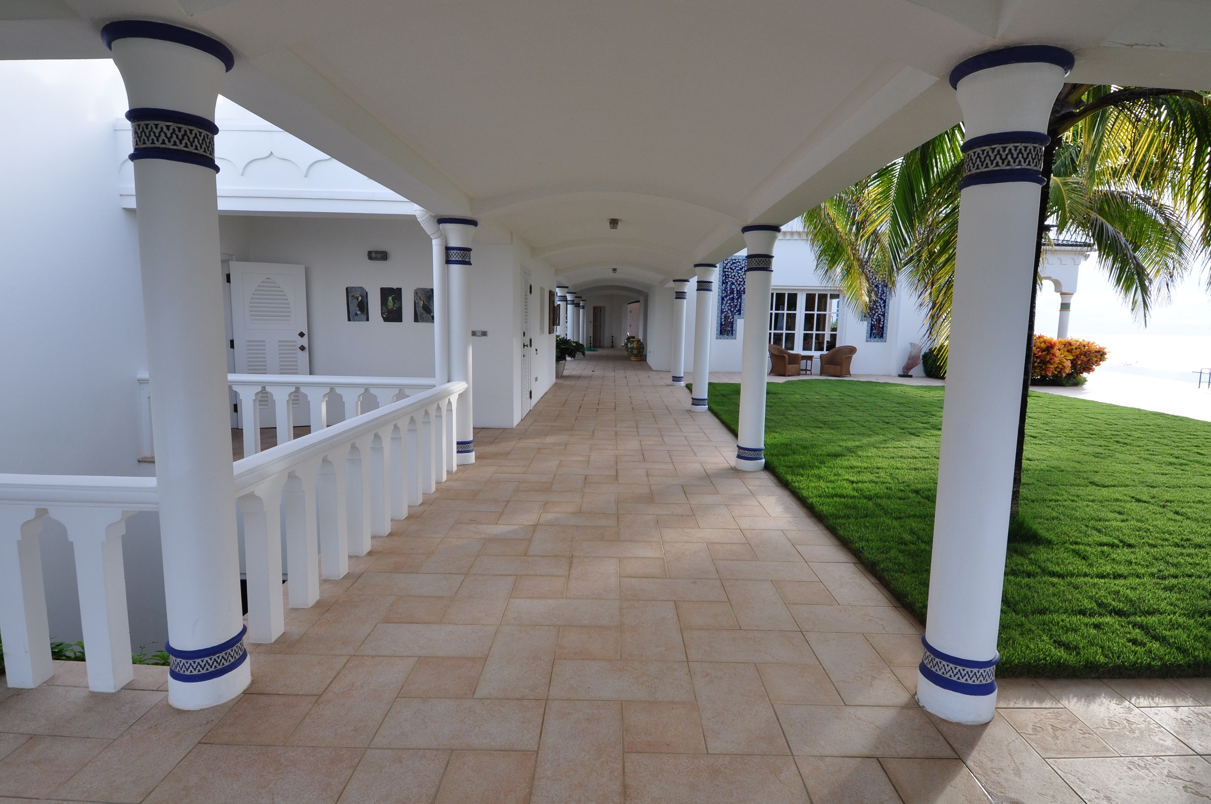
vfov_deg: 67.2
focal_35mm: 18
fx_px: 605
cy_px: 402
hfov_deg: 90.1
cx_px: 606
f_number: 10
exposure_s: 1/200
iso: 400
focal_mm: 12
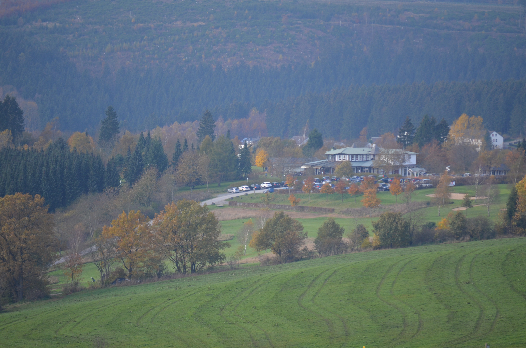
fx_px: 4374
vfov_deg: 4.6
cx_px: 263
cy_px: 174
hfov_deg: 6.9
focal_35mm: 300
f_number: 5.6
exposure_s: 1/500
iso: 320
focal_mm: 200
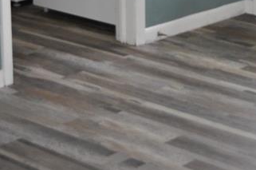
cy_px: -85
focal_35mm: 134
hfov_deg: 15.3
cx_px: 191
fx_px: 951
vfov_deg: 9.9
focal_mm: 28
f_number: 4.5
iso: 800
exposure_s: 1/125
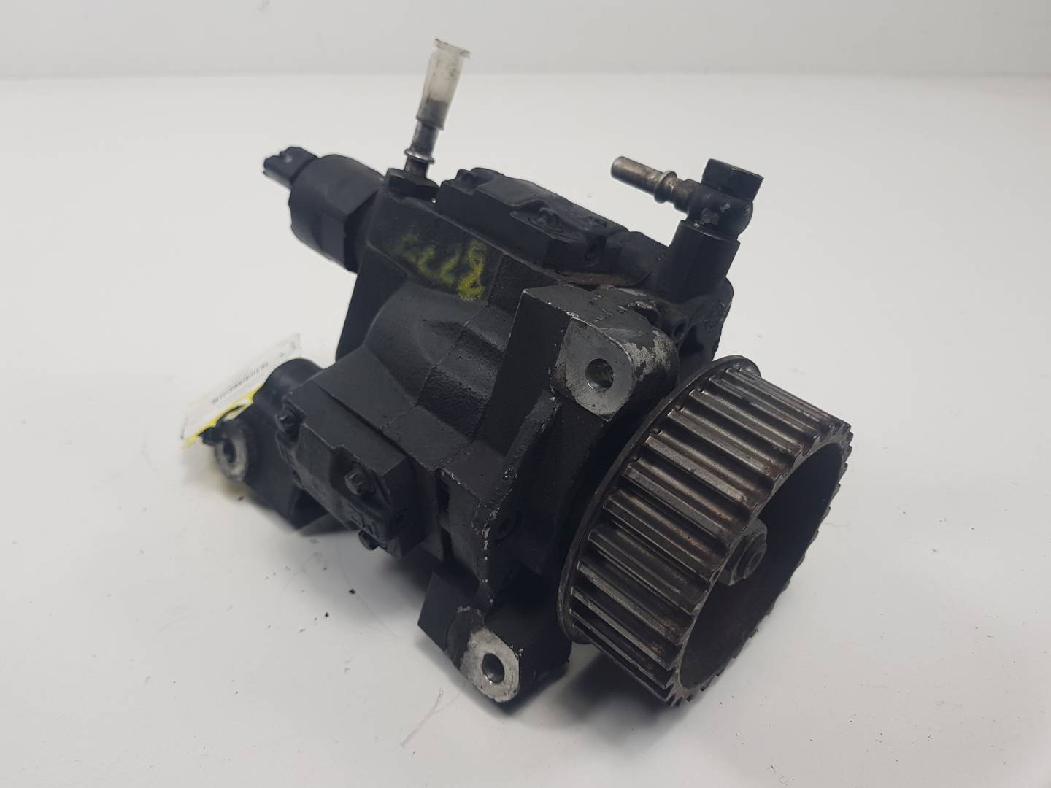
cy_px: 394
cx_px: 526
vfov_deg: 53.1
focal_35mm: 26
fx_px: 789
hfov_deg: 67.3
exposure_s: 1/362
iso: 40
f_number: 1.7
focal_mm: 4.2
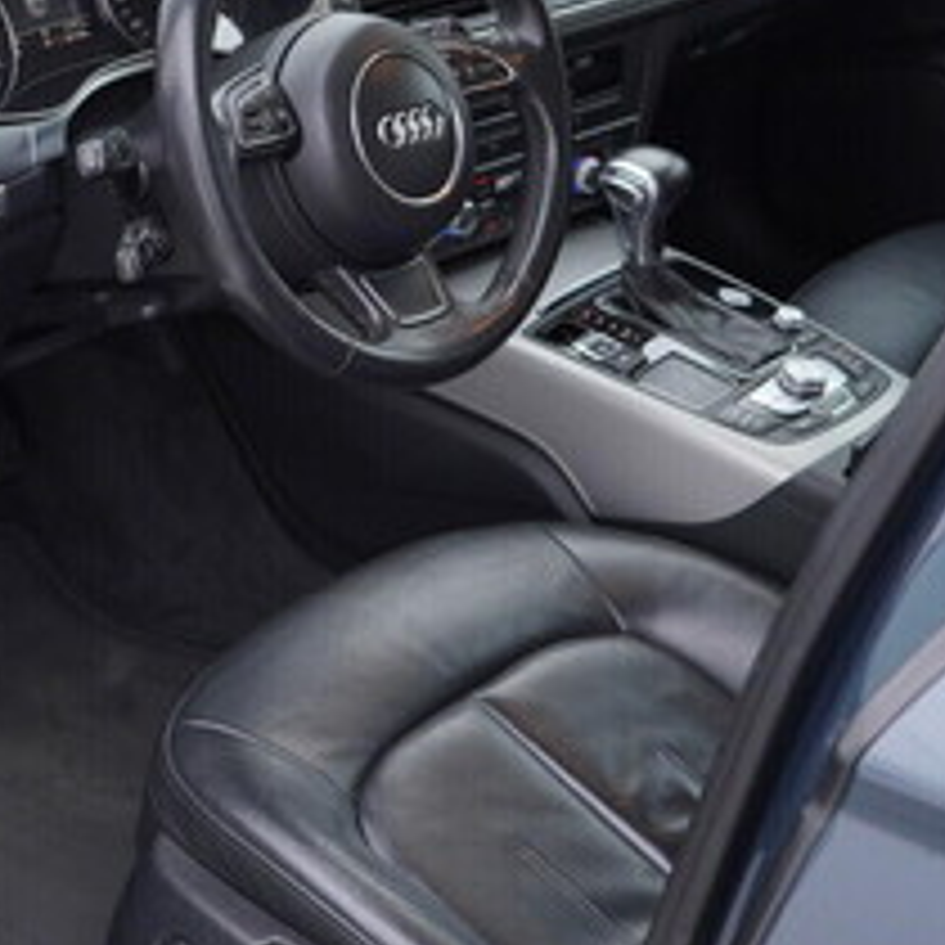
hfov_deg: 21.4
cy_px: 268
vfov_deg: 21.5
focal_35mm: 80
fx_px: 2471
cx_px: 198
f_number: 3.2
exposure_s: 1/50
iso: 125
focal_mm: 24
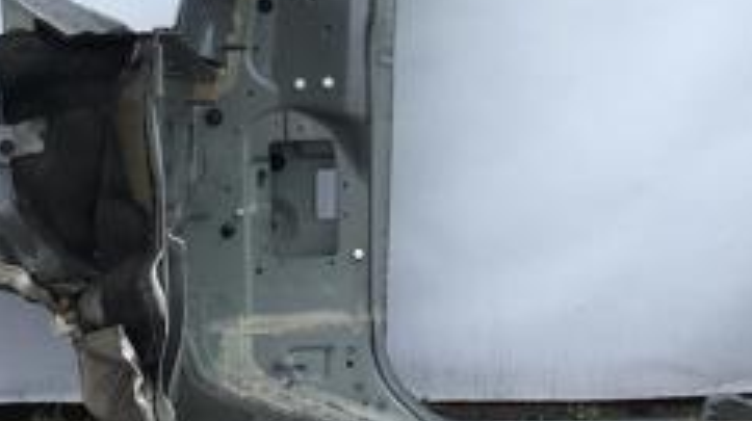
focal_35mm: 84
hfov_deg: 25.3
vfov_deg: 13.7
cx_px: 368
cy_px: -150
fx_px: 1673
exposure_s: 1/725
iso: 25
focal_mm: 4.15
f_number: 2.2
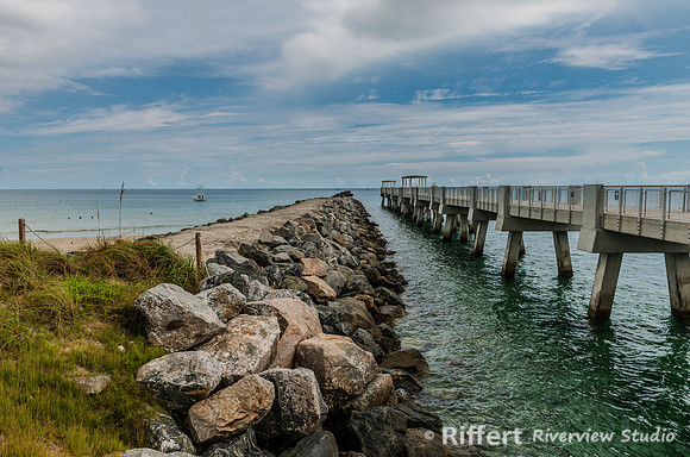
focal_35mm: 24
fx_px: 467
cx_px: 340
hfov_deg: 72.9
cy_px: 223
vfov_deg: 52.1
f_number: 11
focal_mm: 24
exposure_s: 1/160
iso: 100
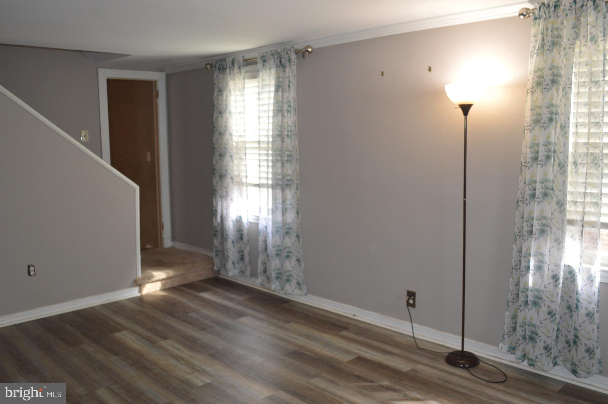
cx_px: 304
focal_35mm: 30
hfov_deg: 62.0
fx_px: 506
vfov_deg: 43.5
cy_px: 202
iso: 400
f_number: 4
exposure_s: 1/60
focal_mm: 20
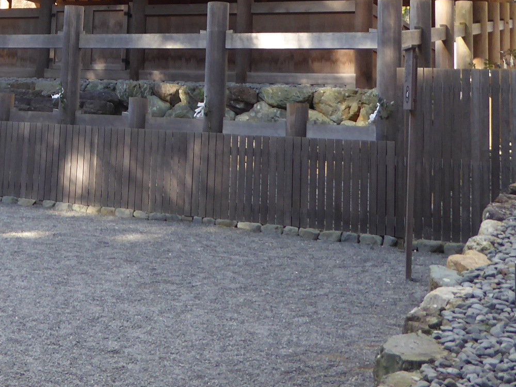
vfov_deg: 22.0
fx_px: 954
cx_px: 50
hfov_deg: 29.0
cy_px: -6
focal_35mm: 64
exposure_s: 1/80
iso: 100
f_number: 3.3
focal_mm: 4.3
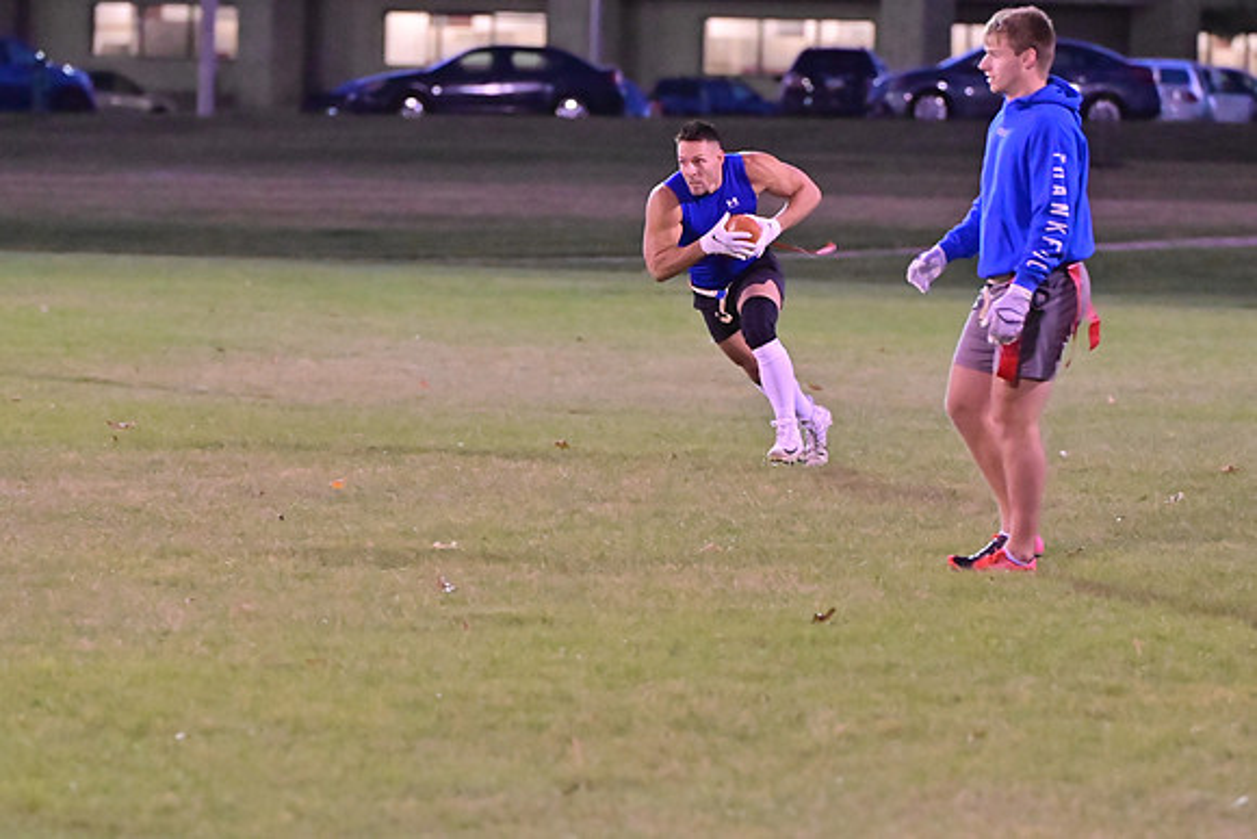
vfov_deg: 5.7
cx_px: 628
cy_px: 420
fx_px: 8382
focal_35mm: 240
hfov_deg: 8.6
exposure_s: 1/320
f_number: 4
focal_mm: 160
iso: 6400
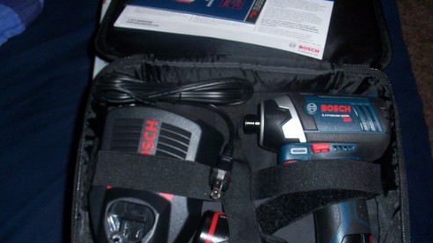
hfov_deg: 51.6
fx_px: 448
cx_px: 220
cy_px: 159
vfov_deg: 30.2
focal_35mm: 39
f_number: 3
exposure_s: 1/30
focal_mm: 6.3
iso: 100
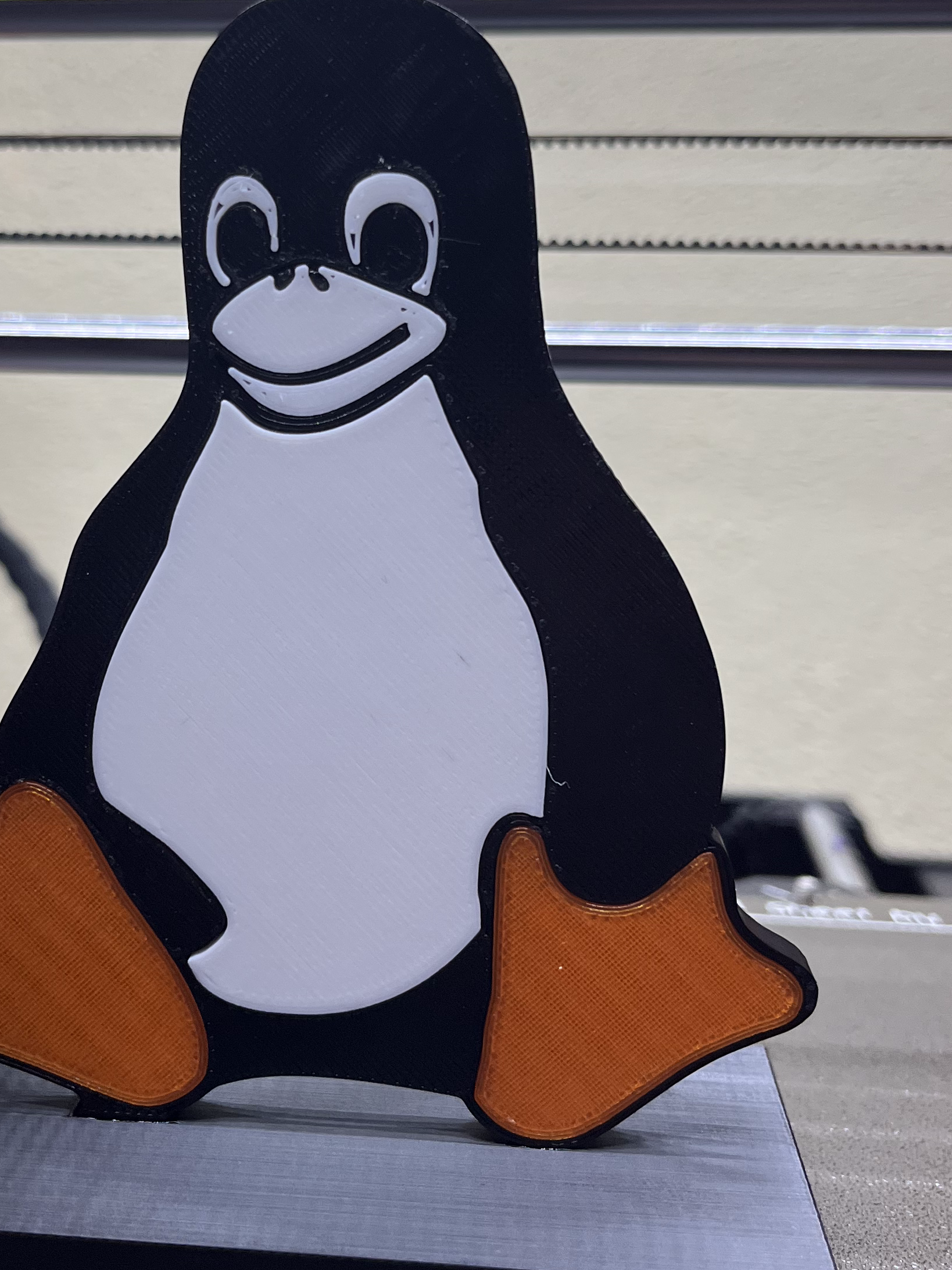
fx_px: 1760
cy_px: 541
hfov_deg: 30.0
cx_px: 303
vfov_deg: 39.6
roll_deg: -1.6
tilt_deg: -8.5
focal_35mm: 48
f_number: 1.6
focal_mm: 5.1
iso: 125
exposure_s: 1/121
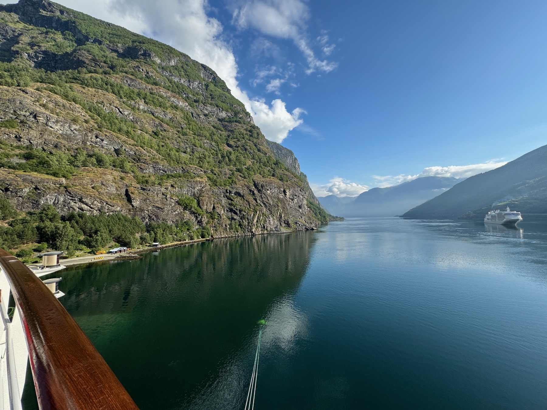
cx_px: 274
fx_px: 221
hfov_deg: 102.1
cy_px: 205
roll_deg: +1.2
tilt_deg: +3.6
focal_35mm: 14
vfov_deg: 85.7
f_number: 2.2
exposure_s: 1/1567
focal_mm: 2.22
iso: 50
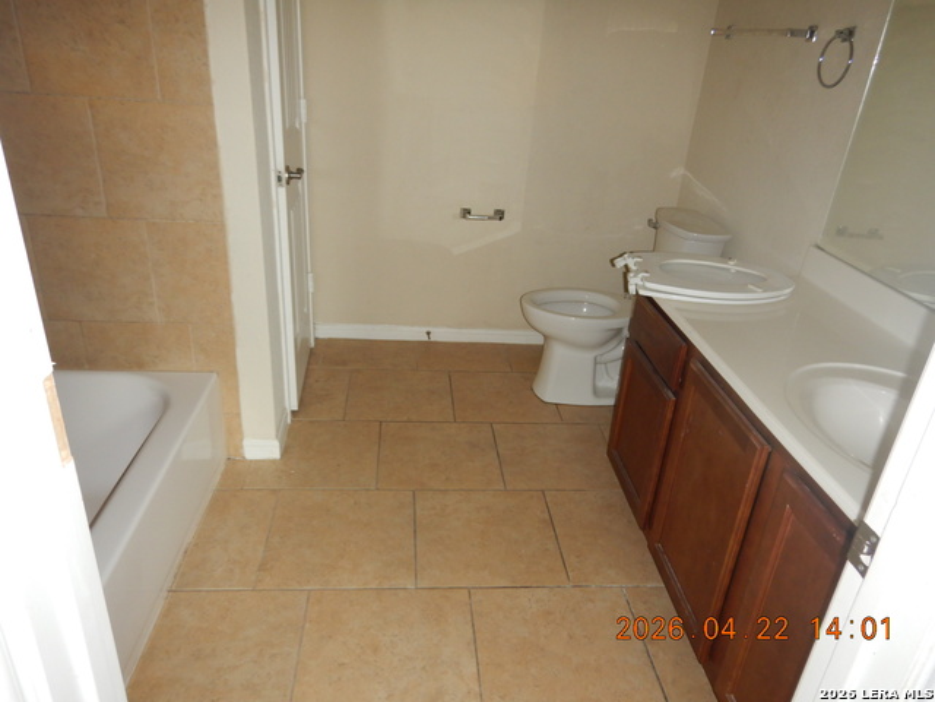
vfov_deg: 56.8
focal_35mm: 24
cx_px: 468
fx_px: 648
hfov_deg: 71.6
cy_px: 351
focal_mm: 4.3
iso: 200
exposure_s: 1/30
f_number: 2.8
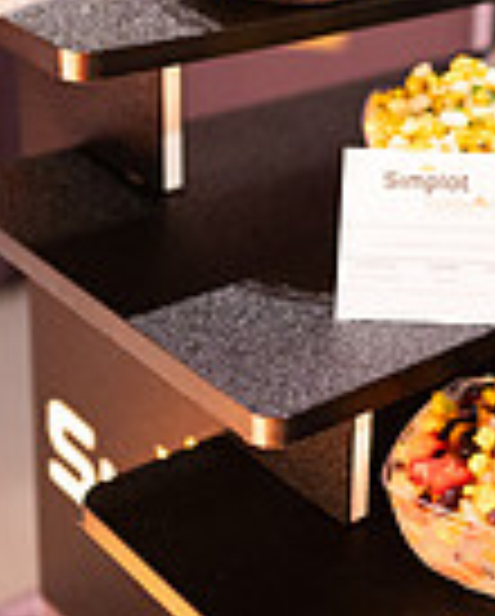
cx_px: 459
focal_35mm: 74
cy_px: 45
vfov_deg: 24.8
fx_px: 1352
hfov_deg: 20.3
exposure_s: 1/200
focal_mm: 24
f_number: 1.8
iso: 1250
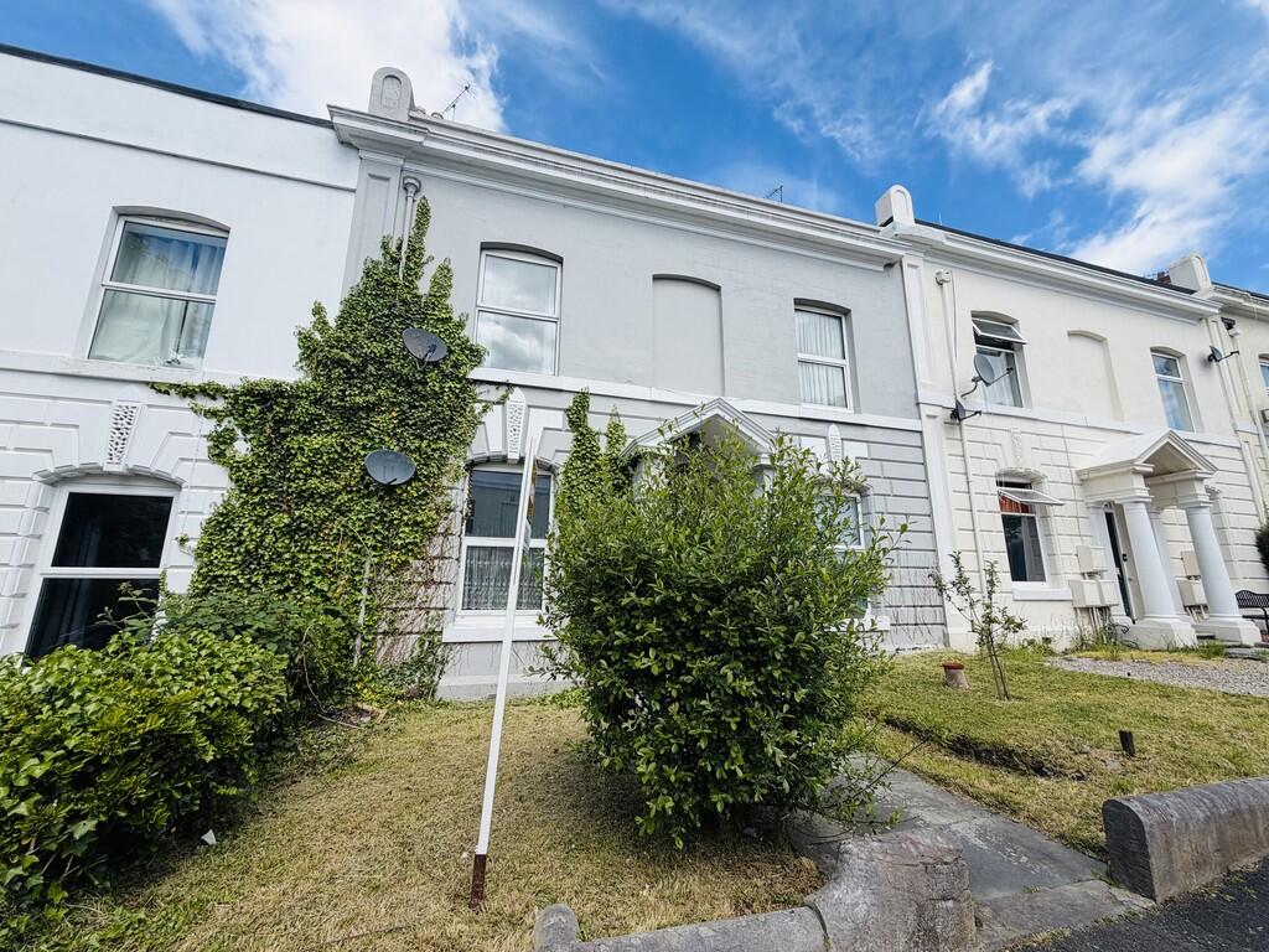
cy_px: 476
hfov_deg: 102.1
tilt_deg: +12.6
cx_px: 634
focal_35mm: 14
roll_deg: +0.0
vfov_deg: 85.7
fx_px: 513
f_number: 2.2
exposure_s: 1/770
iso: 25
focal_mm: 2.22
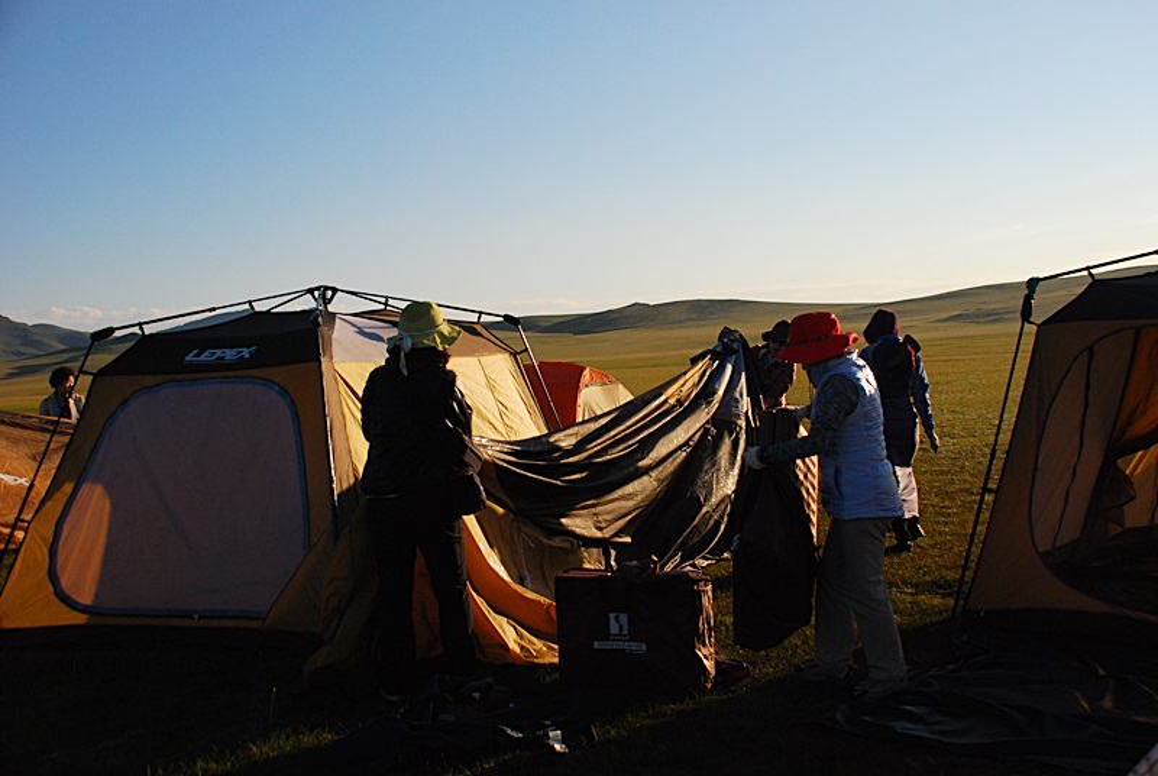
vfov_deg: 32.0
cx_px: 579
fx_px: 1353
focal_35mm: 42
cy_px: 388
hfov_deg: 46.3
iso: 400
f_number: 5.6
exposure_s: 1/2000
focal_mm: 28
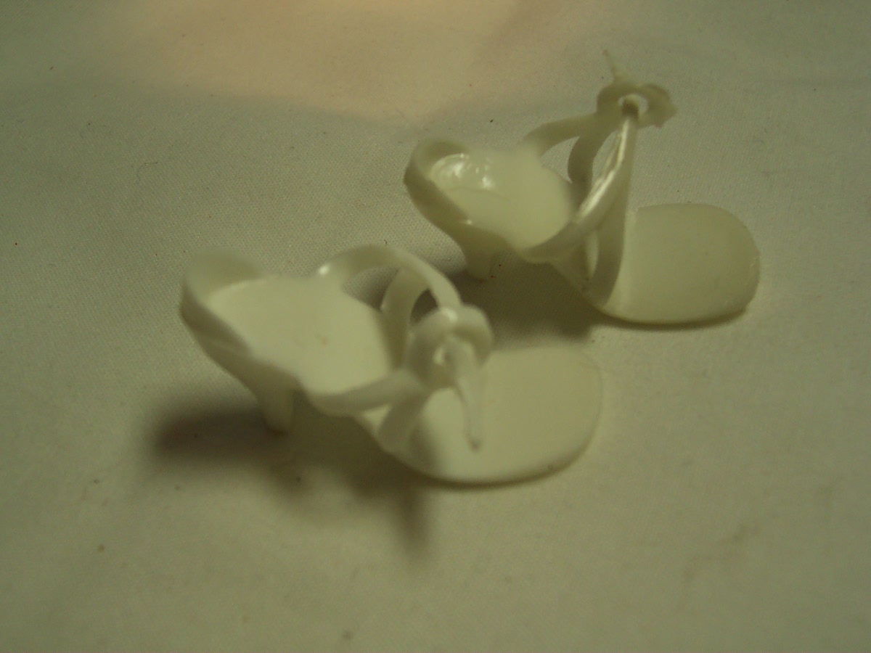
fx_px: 931
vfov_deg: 38.7
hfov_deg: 50.1
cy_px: 326
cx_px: 436
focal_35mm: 37
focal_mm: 5.6
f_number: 2.8
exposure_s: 1/125
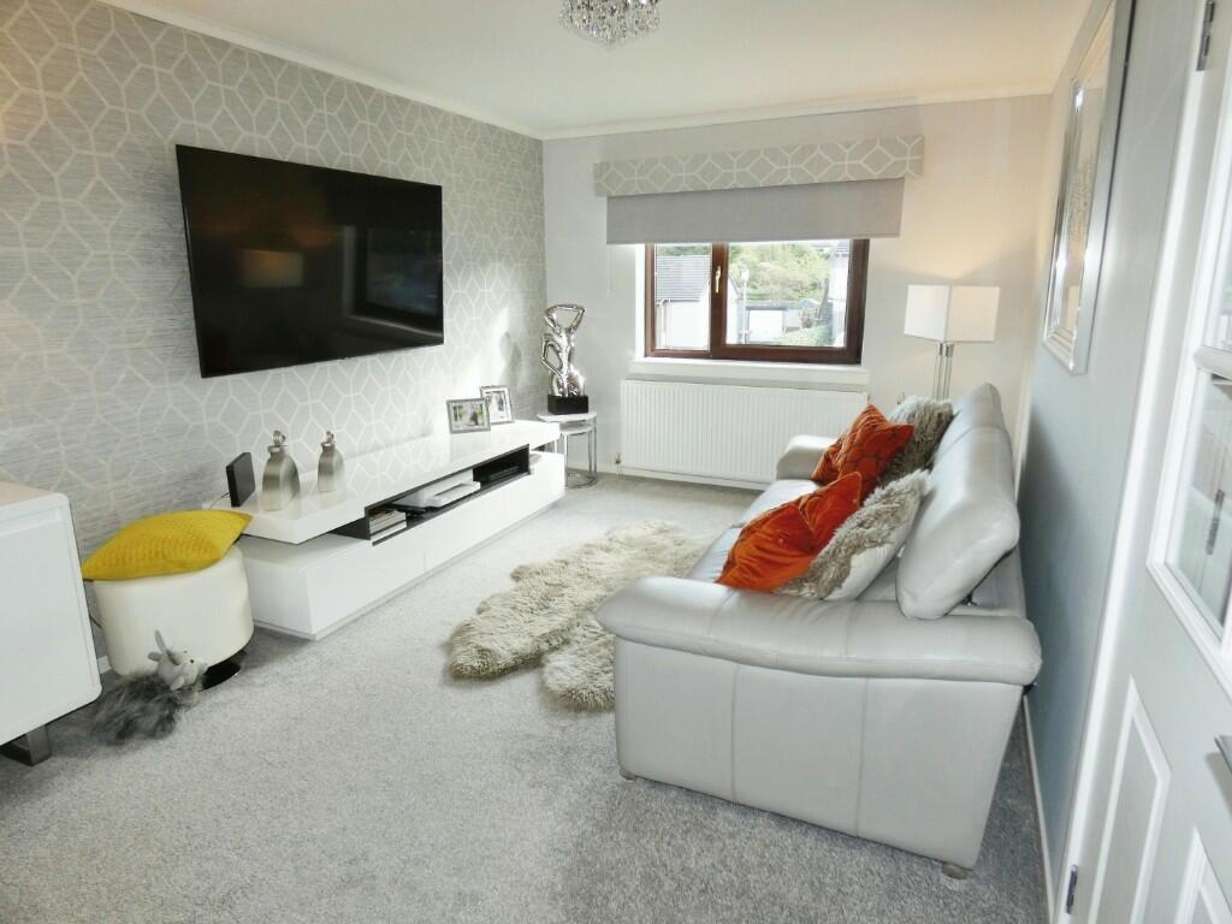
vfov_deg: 66.0
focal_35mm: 20
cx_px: 616
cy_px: 462
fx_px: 712
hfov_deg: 81.7
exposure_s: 1/60
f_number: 2.8
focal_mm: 3.6
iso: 100
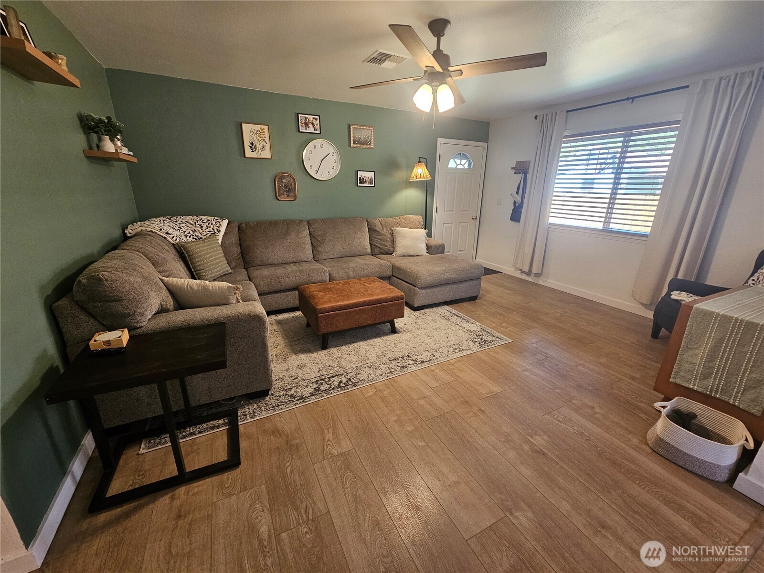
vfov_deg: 89.9
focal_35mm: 13
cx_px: 382
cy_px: 286
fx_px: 287
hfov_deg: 106.2
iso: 200
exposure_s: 1/60
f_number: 2.2
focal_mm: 2.2
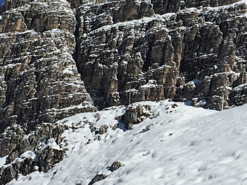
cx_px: 299
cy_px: 49
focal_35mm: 173
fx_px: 1234
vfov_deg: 8.6
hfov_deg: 11.2
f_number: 2.2
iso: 25
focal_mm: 4.15
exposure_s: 1/4525
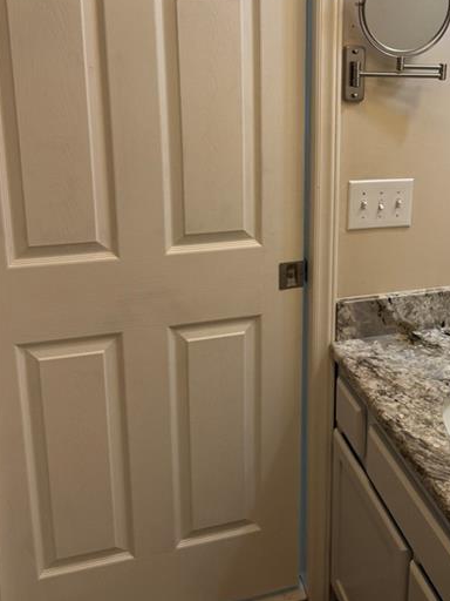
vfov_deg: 50.2
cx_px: 330
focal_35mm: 36
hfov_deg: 38.8
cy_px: 190
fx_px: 624
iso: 125
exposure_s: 1/120
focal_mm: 6.76
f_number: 1.78
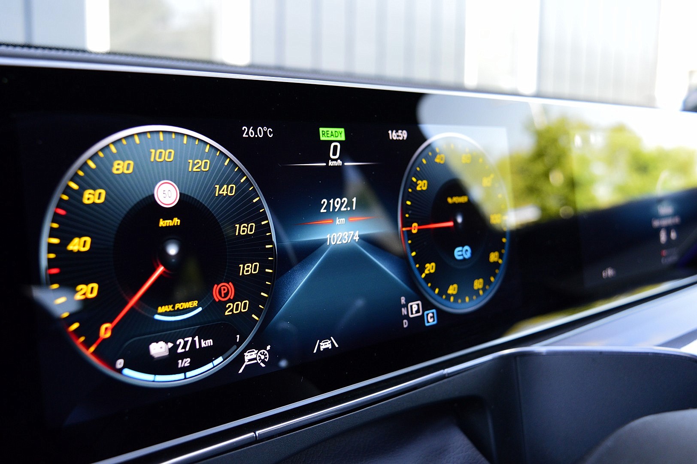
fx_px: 725
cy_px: 232
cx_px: 348
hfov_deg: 51.3
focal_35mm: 38
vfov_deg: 35.4
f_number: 5
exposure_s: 1/60
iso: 800
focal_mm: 25
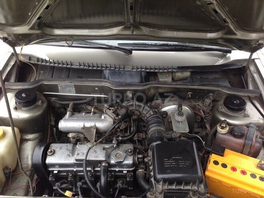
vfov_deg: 42.9
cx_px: 132
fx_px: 252
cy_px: 99
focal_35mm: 33
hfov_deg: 55.4
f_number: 2.4
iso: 50
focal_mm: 4.12
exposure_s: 1/60
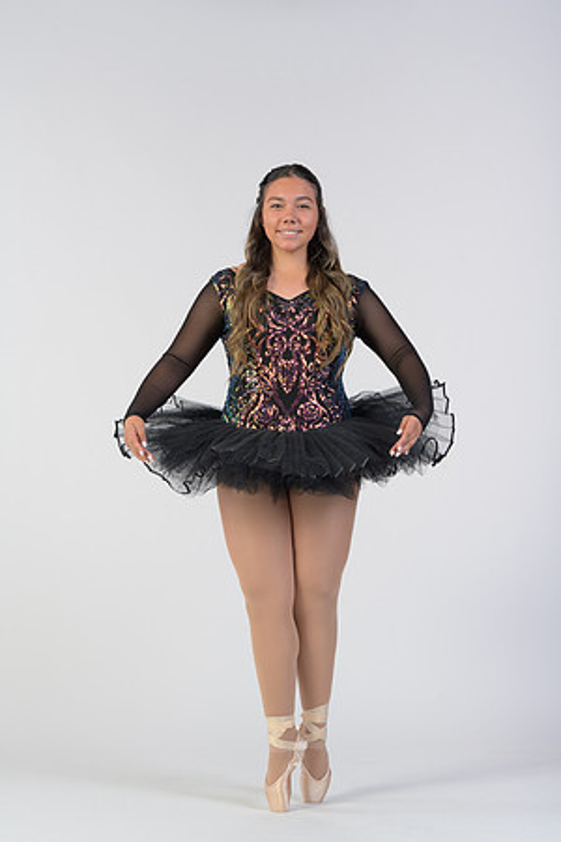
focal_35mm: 96
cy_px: 421
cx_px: 280
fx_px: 2244
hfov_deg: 14.3
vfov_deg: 21.2
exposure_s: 1/160
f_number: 7.1
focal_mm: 96
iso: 400
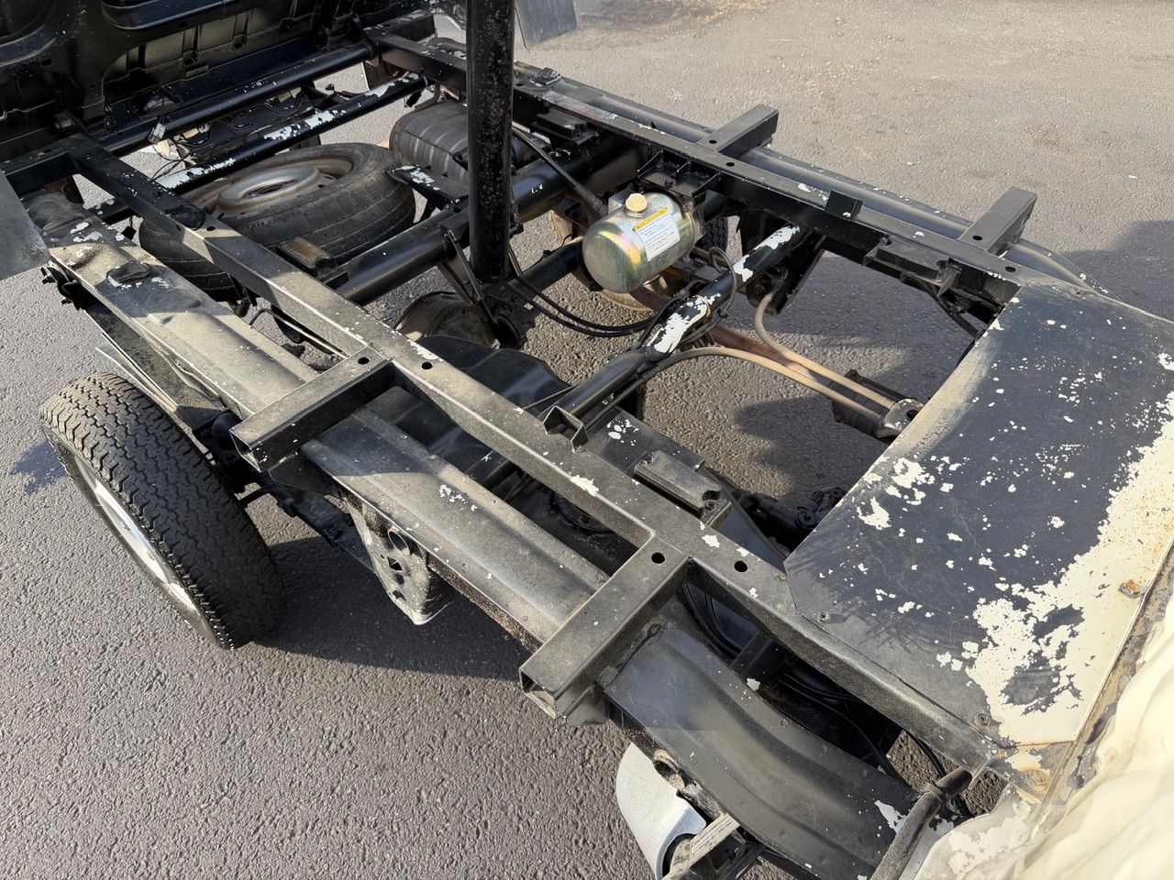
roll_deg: -0.4
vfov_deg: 56.8
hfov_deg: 71.6
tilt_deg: -44.2
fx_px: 814
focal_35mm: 24
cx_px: 587
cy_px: 440
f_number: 1.78
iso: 100
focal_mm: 6.76
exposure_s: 1/607
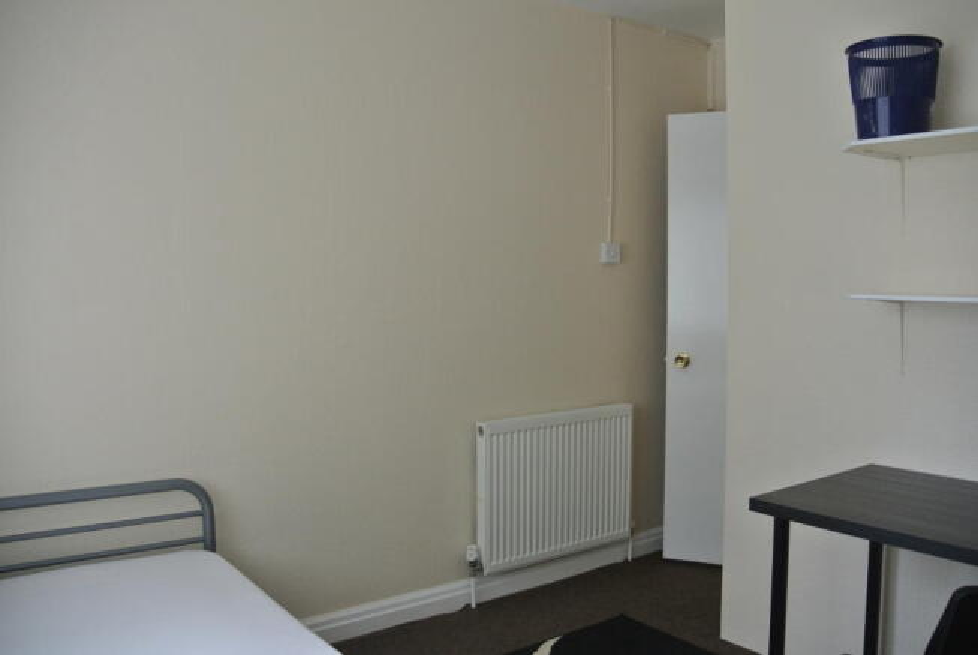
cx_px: 489
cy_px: 328
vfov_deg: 45.1
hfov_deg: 63.6
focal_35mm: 29
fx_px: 789
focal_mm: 11
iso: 400
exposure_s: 1/160
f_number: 3.5
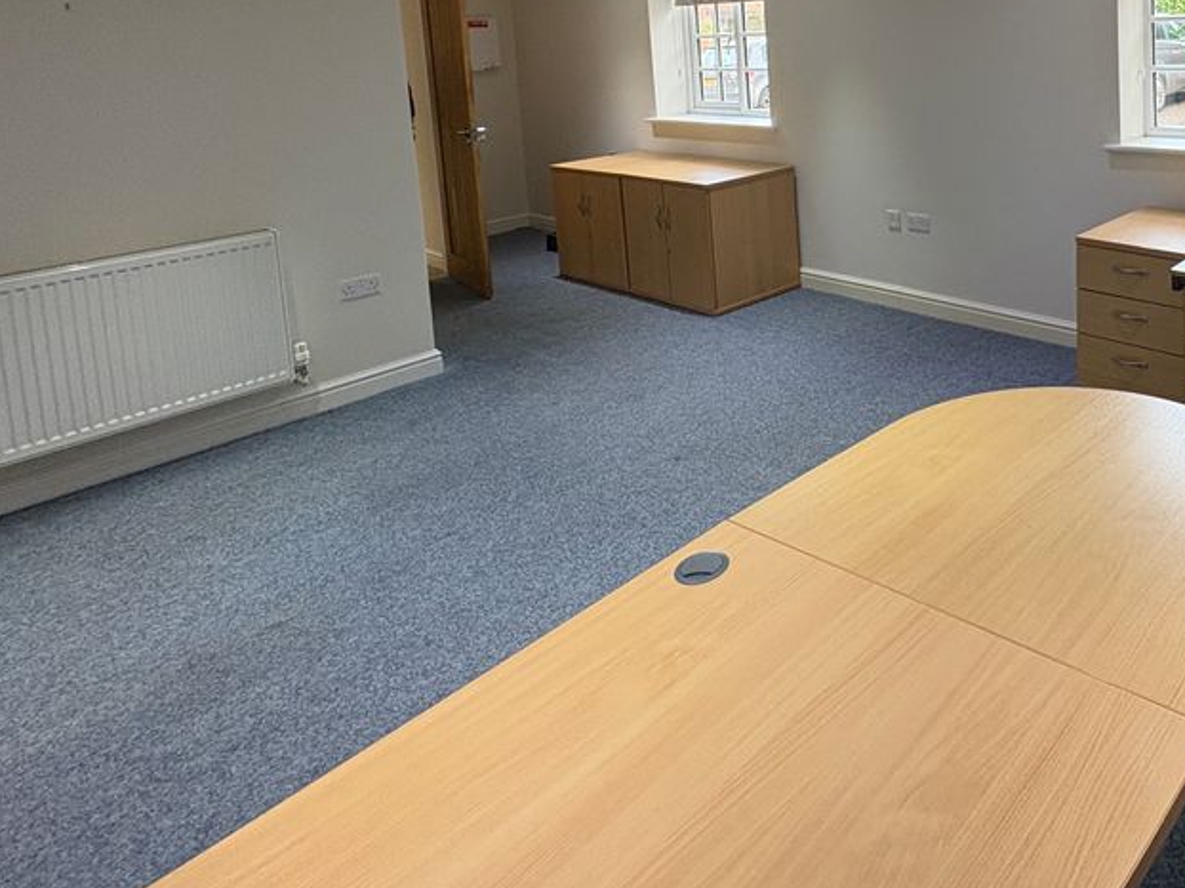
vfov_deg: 49.4
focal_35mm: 25
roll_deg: +2.2
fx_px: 855
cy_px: 102
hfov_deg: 62.1
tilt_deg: -6.0
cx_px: 989
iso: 200
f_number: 2.2
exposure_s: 1/100
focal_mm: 2.22
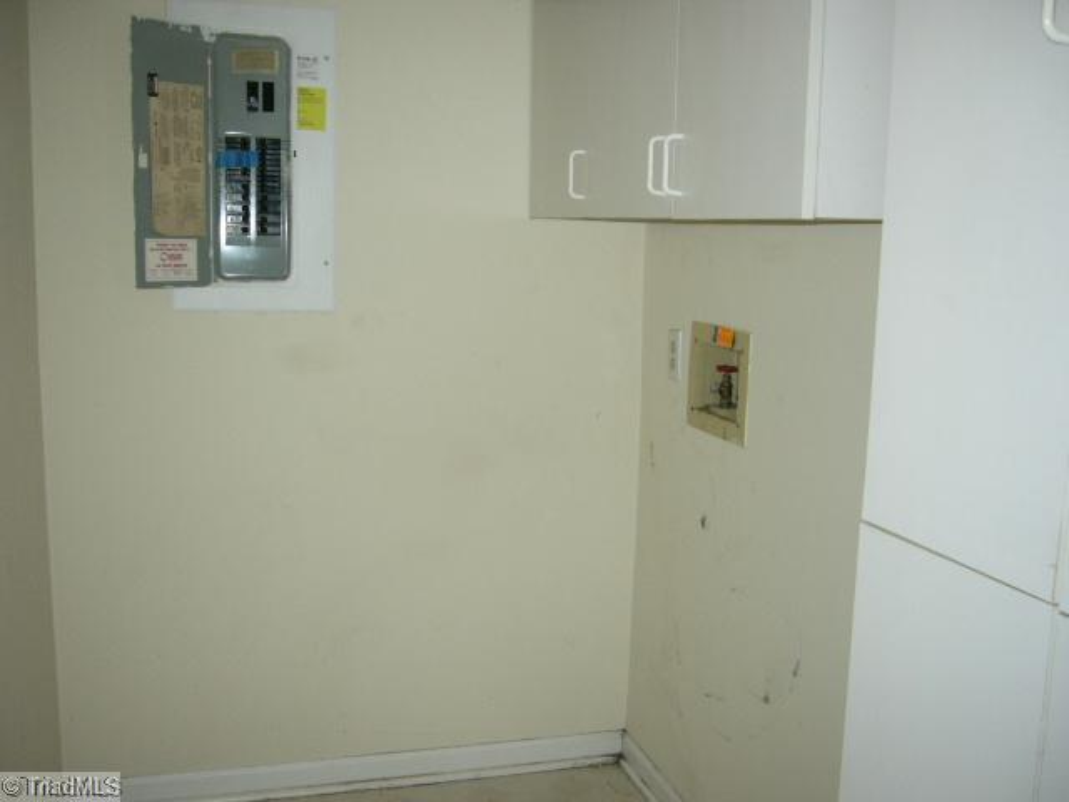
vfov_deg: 40.7
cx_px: 534
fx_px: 1081
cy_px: 401
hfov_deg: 52.6
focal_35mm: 35
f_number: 2.8
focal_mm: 5.8
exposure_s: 1/100
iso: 100
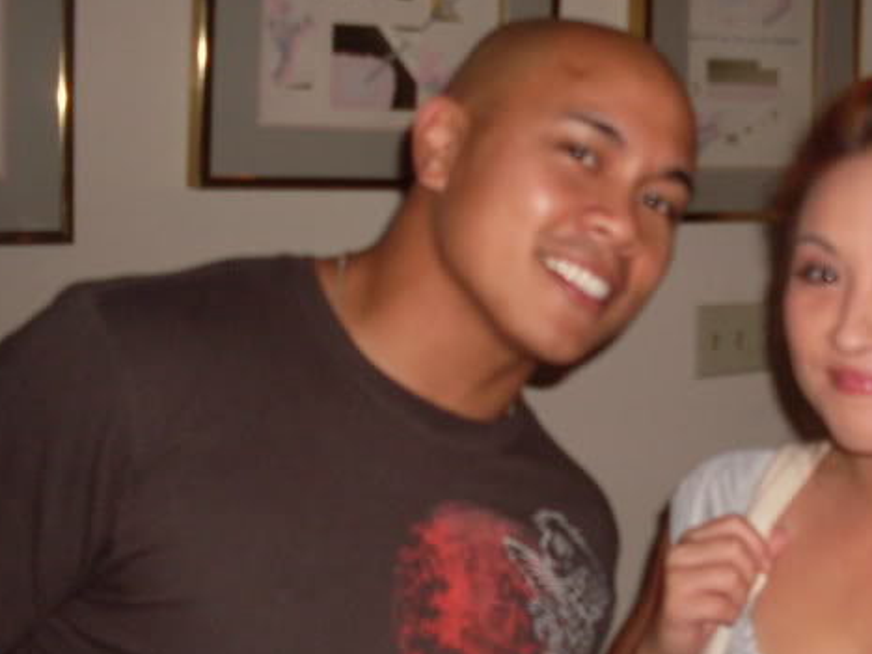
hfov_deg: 29.3
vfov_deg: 22.6
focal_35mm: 65
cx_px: 658
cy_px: 358
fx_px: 1637
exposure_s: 1/45
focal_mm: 6.3
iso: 100
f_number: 2.8
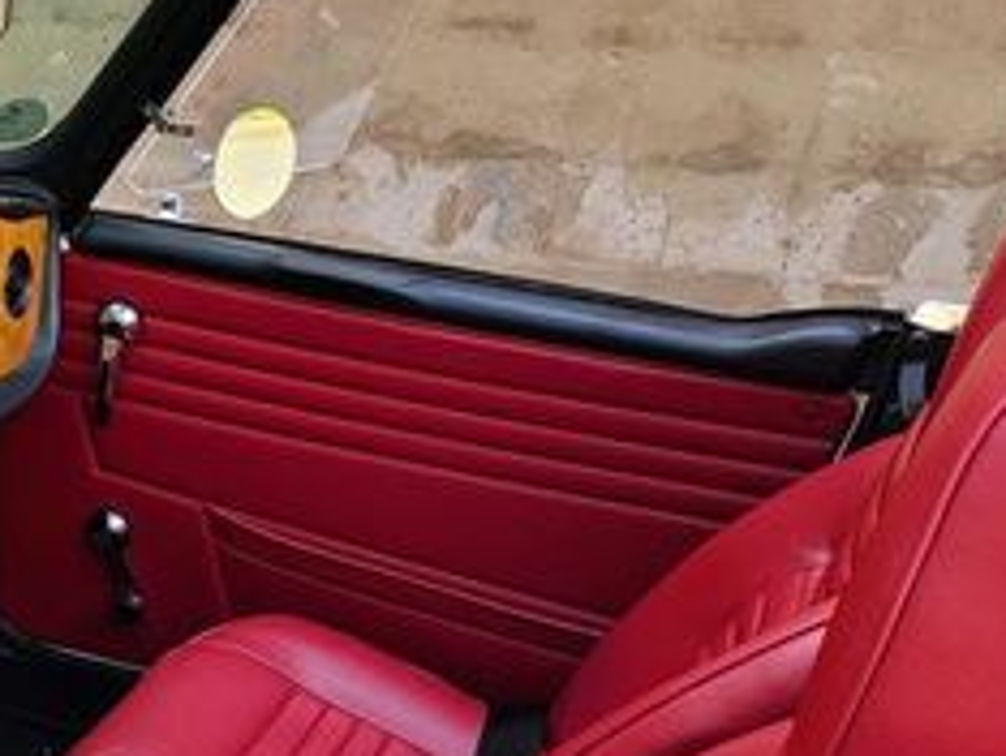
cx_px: -245
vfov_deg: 19.0
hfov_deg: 24.4
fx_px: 2065
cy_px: 1014
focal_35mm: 71
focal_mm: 5.4
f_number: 1.8
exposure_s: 1/247
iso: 40
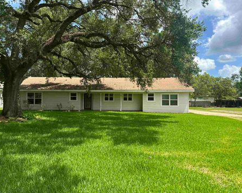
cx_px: 111
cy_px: 97
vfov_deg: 54.9
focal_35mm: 26
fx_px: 186
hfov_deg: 66.0
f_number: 1.78
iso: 80
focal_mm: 6.86
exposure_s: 1/2028
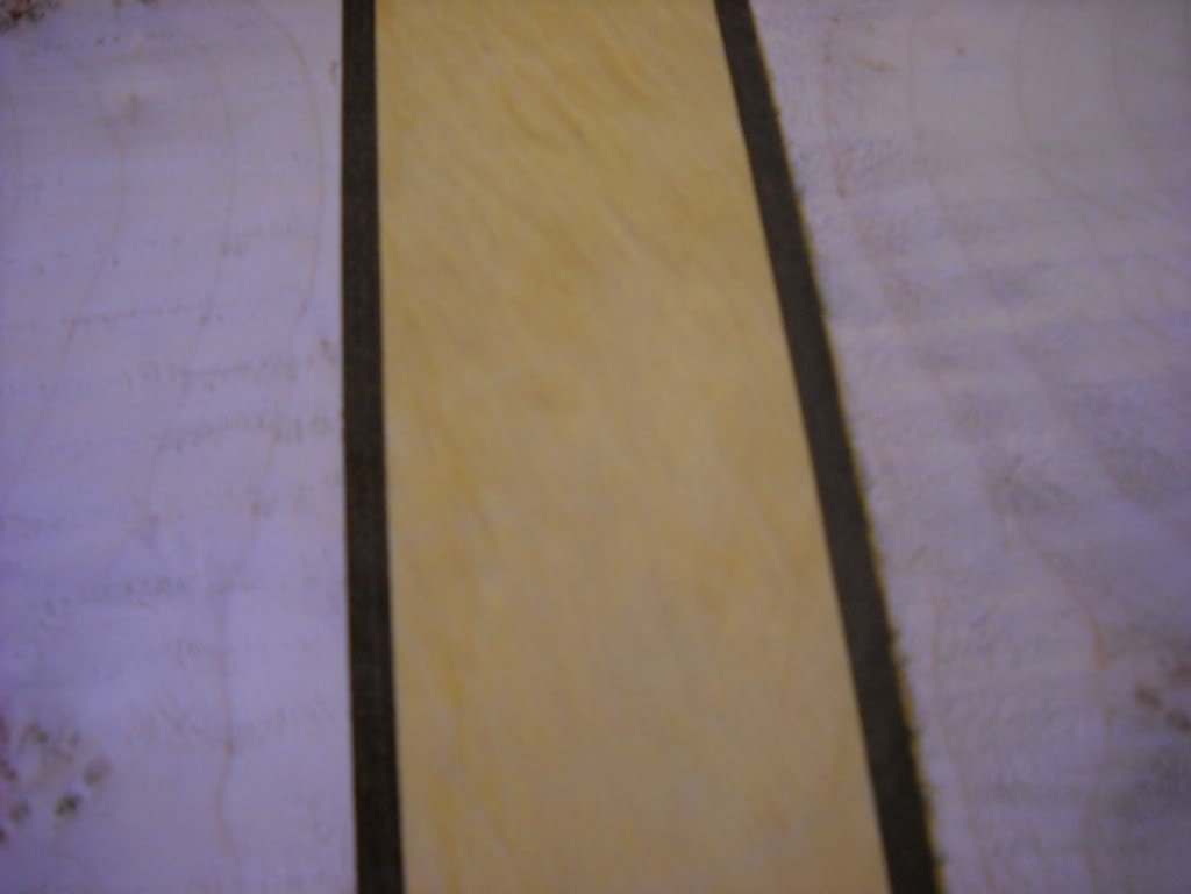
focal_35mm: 41
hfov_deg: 45.8
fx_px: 1411
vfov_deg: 35.1
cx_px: 596
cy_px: 447
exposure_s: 1/60
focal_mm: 6.7
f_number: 3.1
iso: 237
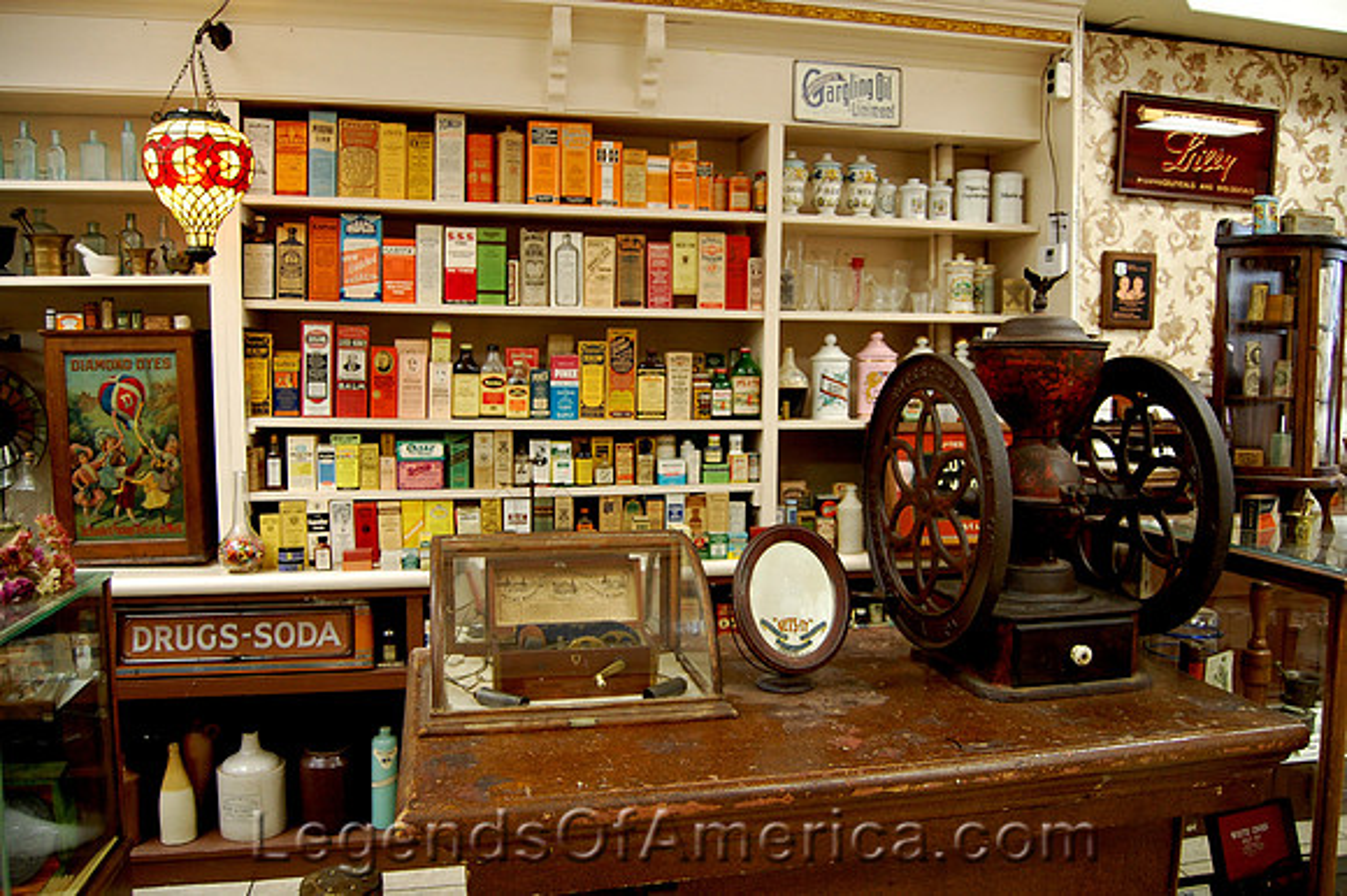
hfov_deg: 67.4
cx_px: 674
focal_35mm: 27
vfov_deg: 47.9
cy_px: 448
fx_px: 1010
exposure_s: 1/30
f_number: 3.5
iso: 640
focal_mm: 18
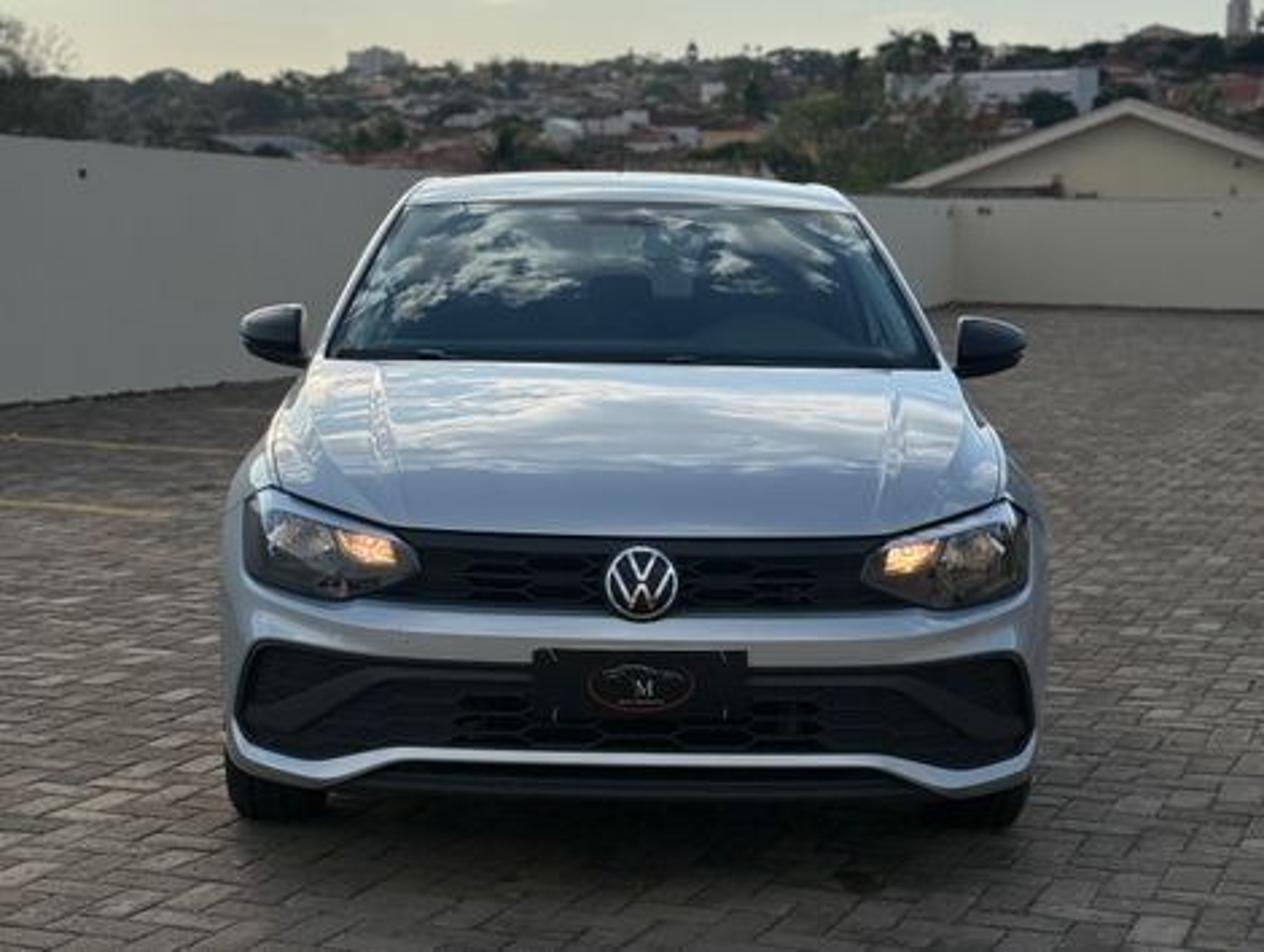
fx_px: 1755
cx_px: 632
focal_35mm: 48
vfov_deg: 30.3
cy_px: 476
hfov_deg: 39.6
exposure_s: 1/7874
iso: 80
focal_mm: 6.76
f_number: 1.78
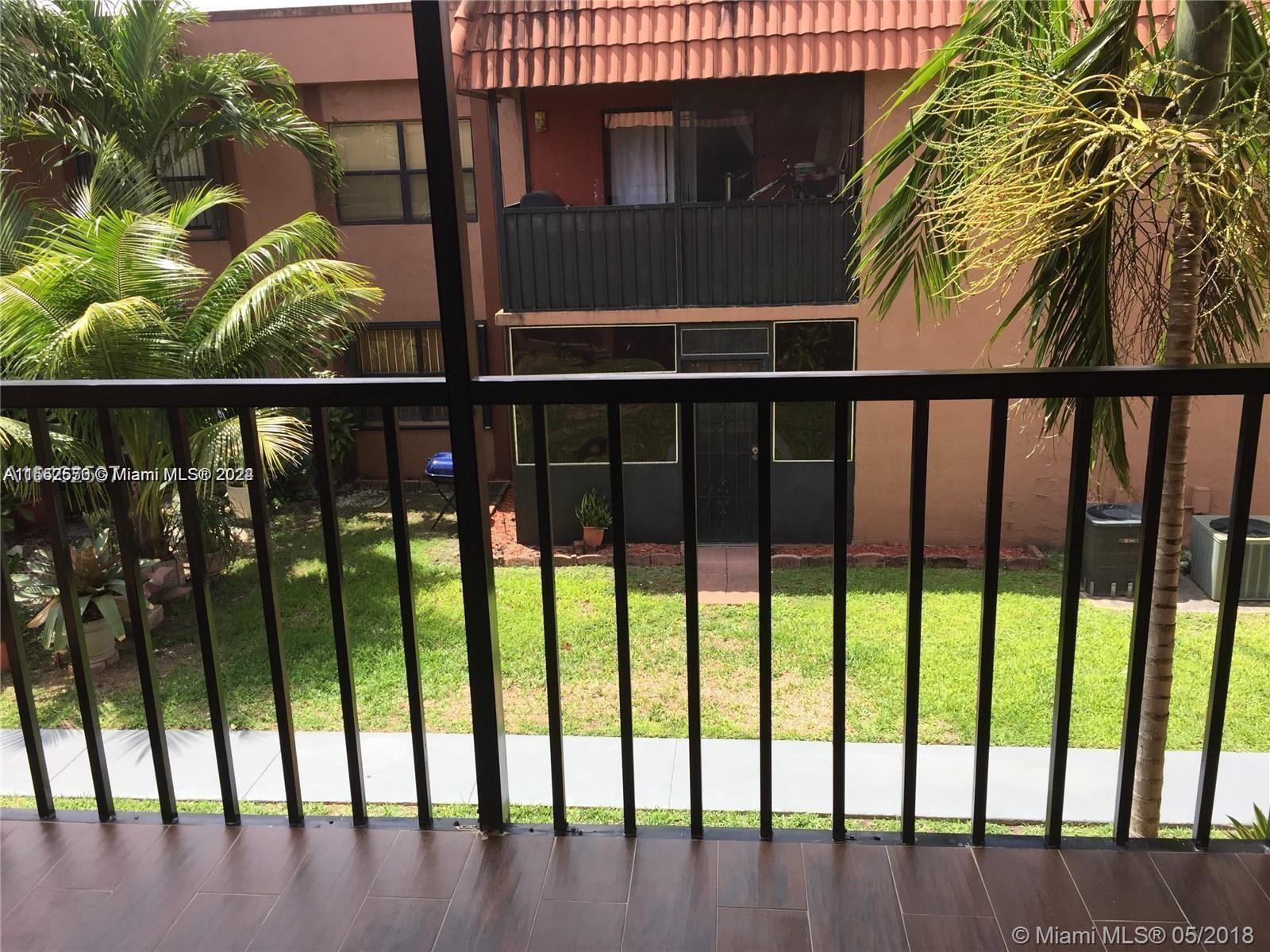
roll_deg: +0.4
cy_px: 476
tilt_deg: -14.0
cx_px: 635
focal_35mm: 29
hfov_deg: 61.7
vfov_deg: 48.2
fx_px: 1064
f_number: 2.2
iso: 32
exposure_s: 1/860
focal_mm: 4.15
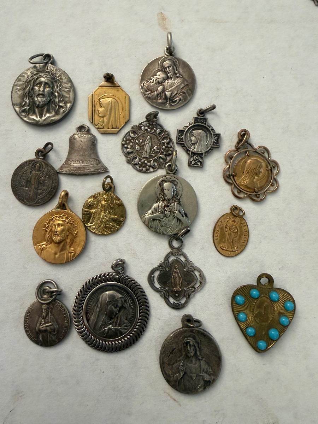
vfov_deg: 67.3
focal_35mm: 26
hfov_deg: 53.1
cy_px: 212
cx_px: 159
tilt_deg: -80.9
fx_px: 318
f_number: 2.2
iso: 250
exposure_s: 1/50
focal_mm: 2.22
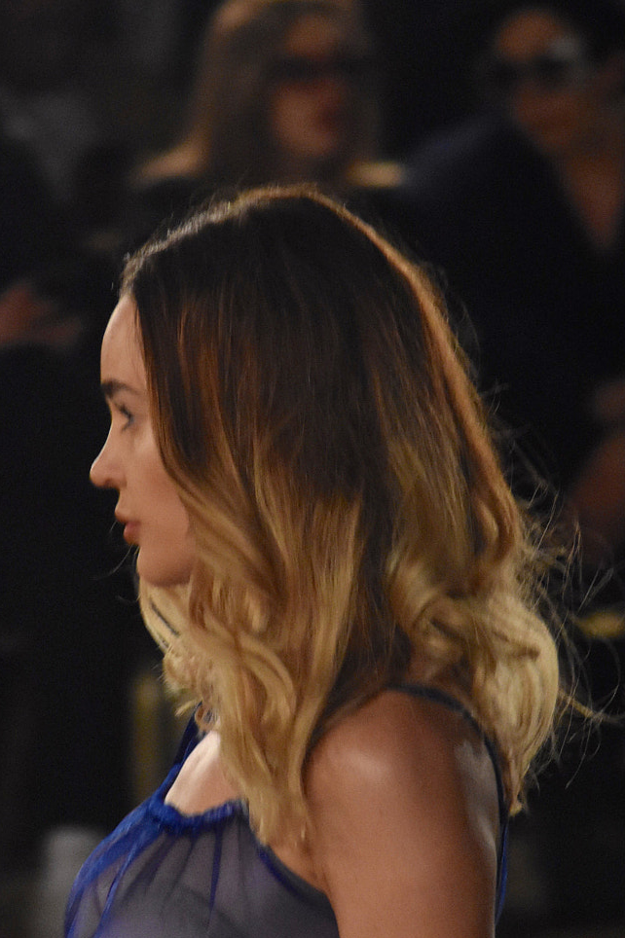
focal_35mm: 548
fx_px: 14280
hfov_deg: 2.5
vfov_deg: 3.8
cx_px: 195
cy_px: 522
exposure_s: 1/100
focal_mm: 220
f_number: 10
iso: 4000
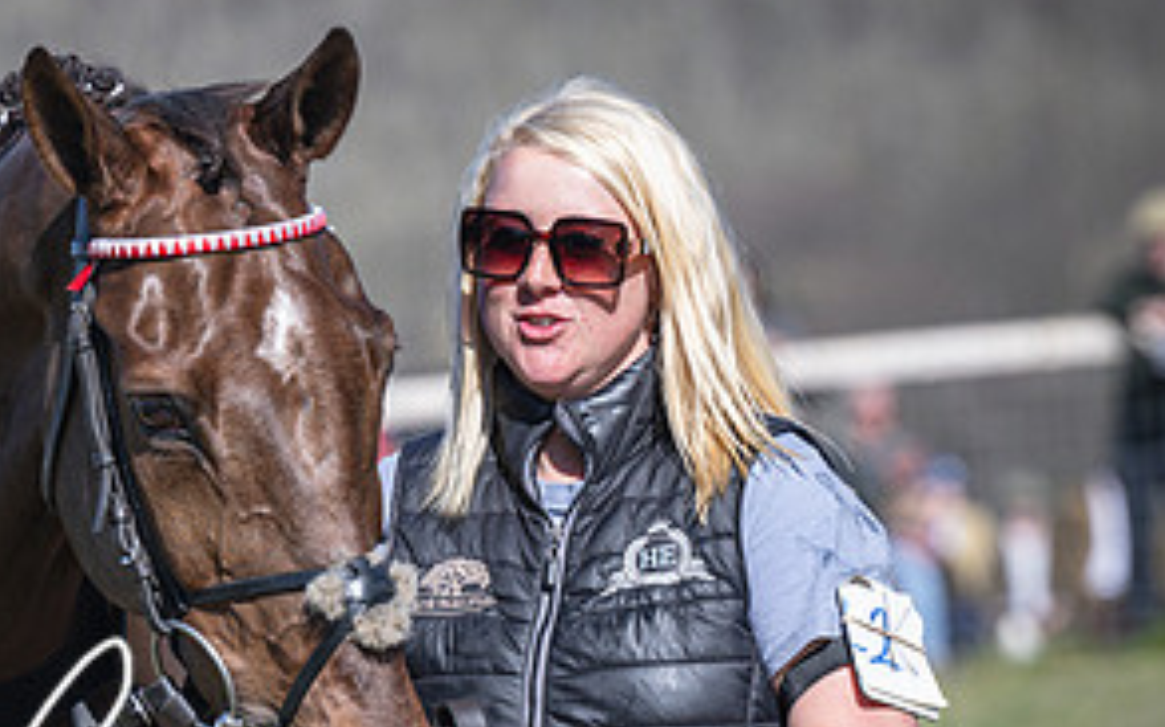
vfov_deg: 2.9
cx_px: 195
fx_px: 14221
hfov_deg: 4.7
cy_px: 341
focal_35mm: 448
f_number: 4
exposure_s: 1/1600
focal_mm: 150
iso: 200
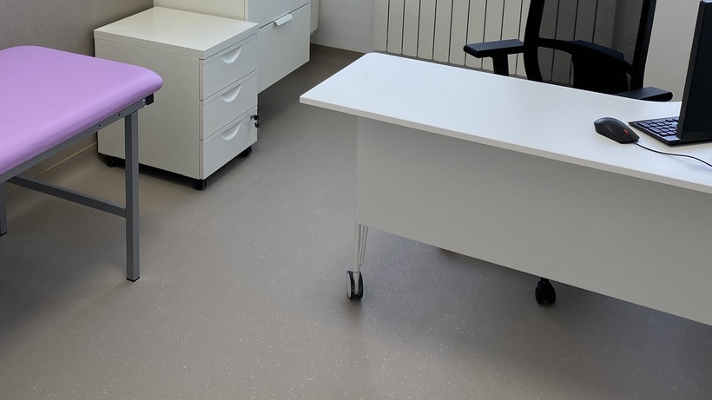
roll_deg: +0.2
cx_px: 260
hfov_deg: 44.2
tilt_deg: -15.3
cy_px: 21
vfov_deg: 25.0
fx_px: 868
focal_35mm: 46
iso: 40
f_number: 1.8
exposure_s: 1/100
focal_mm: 4.25
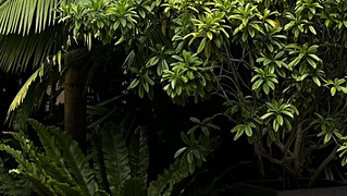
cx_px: 133
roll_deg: +2.3
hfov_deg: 15.1
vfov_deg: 8.4
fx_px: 1308
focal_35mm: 142
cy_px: -66
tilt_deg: +5.9
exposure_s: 1/50
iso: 125
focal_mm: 5.7
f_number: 1.5
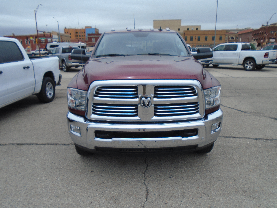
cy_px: 104
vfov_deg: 53.1
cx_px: 138
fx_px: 208
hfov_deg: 67.3
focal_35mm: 26
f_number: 8
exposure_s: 1/250
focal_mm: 4.6
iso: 100
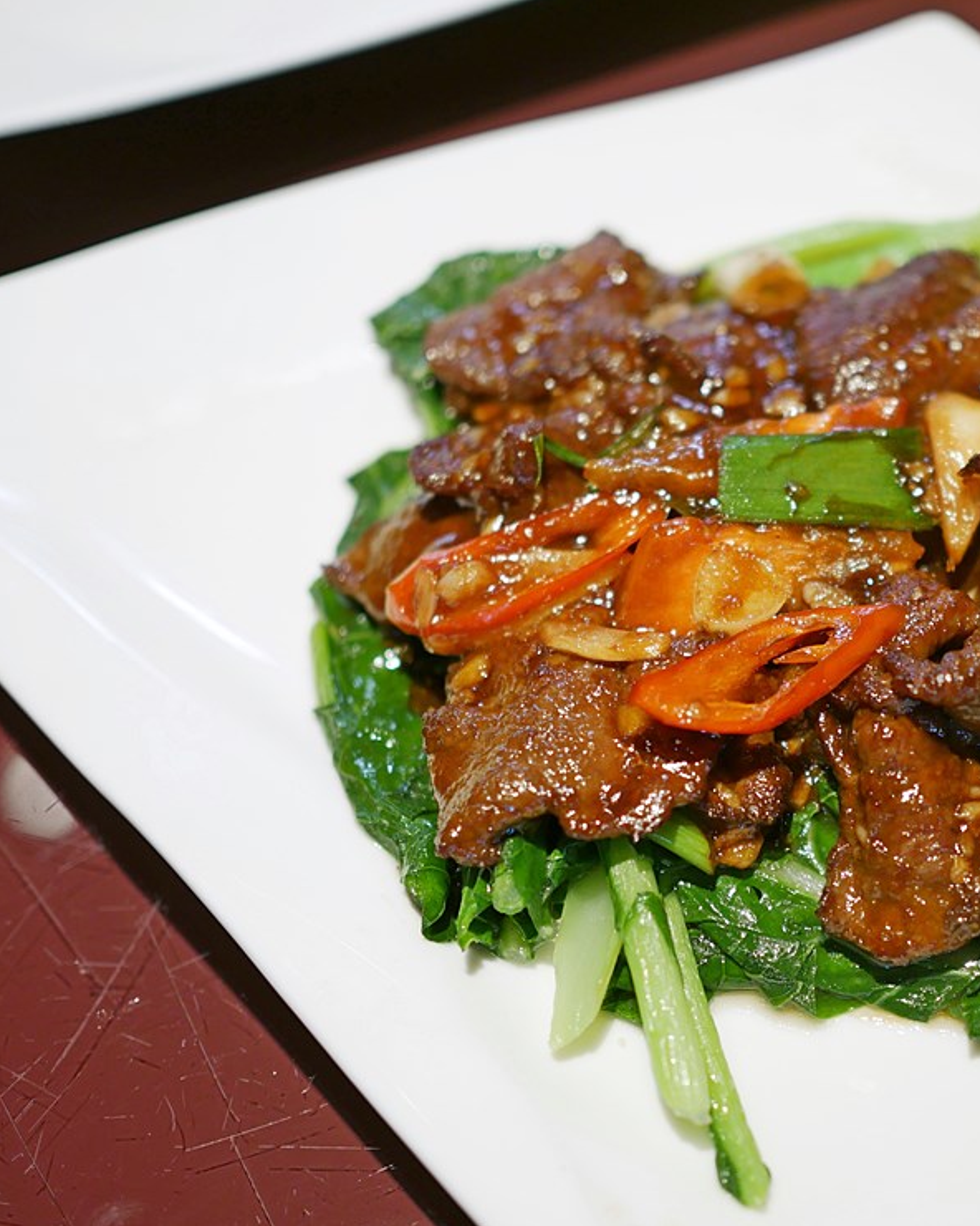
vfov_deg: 28.7
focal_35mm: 66
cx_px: 811
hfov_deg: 22.8
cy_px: 607
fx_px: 2393
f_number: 1.8
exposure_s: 1/250
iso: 200
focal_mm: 25
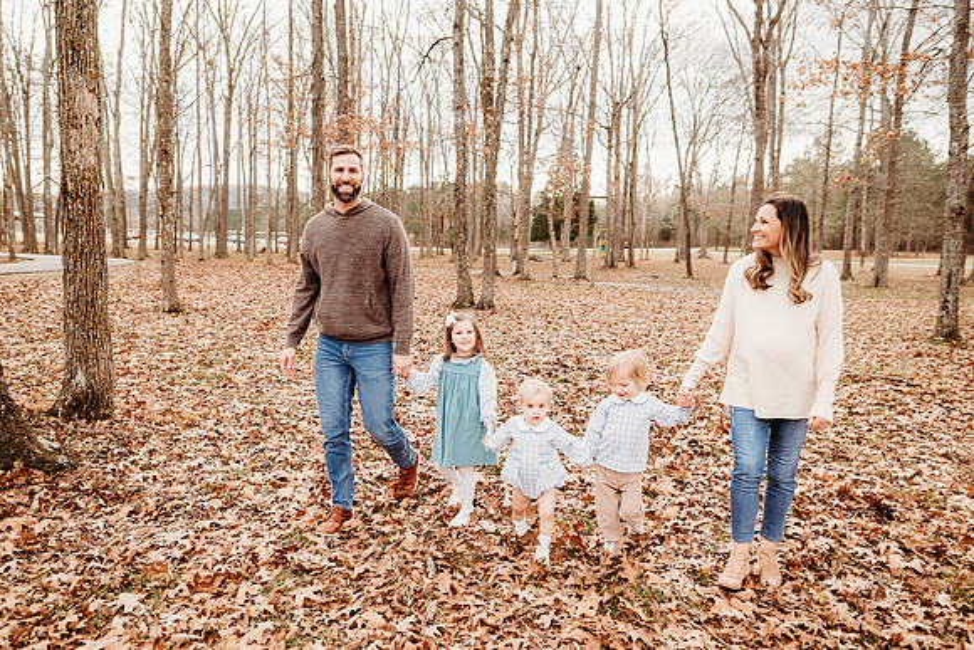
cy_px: 325
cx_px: 487
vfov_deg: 53.2
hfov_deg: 73.7
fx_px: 649
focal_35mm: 24
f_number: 3.2
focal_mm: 24
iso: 200
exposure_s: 1/250
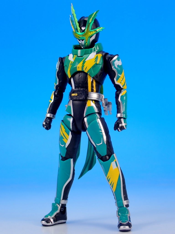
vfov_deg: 25.3
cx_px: 88
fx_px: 519
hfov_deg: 19.1
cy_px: 117
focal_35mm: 77
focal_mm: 13.65
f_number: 16
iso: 100
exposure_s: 1
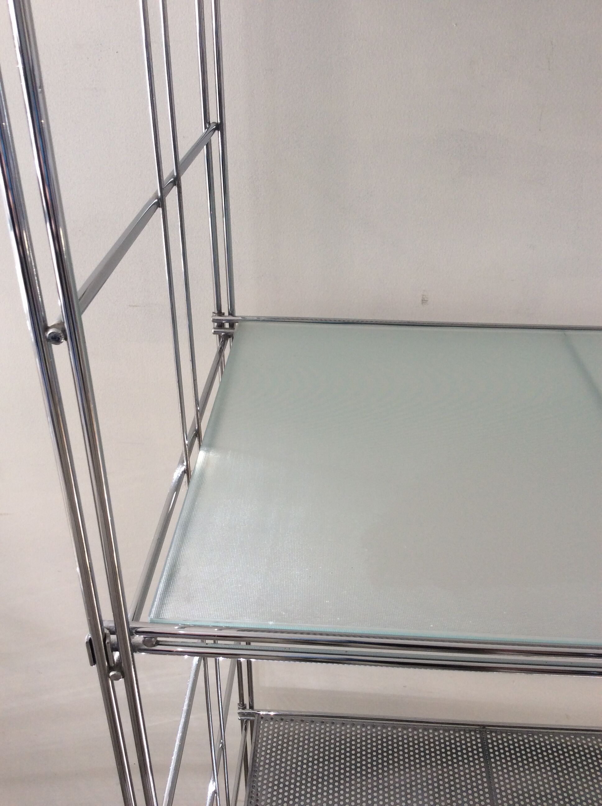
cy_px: 403
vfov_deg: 56.9
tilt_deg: -30.7
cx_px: 301
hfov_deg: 44.1
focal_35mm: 32
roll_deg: +0.5
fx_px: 744
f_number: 2.4
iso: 32
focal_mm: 3.3
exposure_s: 1/33
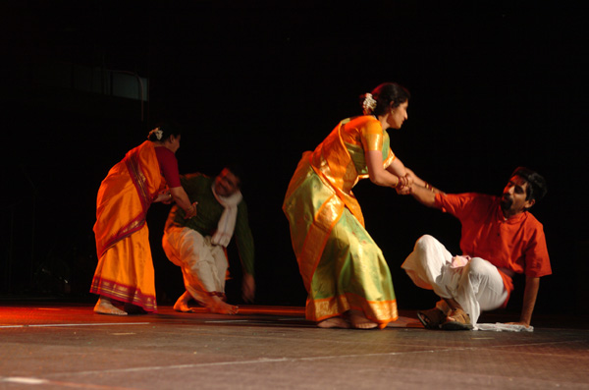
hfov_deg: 24.7
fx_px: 1347
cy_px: 195
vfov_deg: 16.5
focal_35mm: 82
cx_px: 294
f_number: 2.8
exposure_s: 1/30
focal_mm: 55
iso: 400
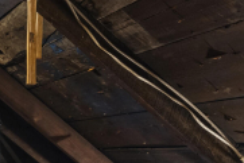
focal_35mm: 62
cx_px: -167
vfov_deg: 21.5
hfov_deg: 22.7
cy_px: 141
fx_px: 421
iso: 400
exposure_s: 4
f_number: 8
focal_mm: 10
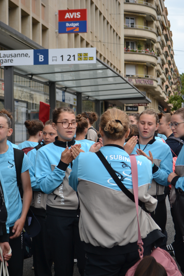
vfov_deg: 29.2
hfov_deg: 19.7
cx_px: 92
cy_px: 138
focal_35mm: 69
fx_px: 529
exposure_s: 1/125
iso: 400
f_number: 5.3
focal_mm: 46
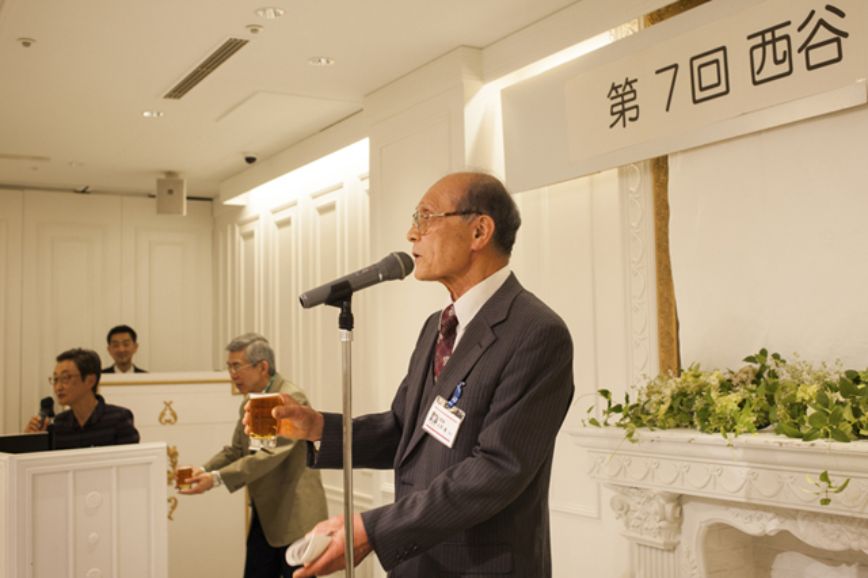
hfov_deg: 54.5
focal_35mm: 35
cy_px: 289
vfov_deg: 37.8
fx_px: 843
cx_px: 434
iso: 320
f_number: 5.6
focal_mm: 35
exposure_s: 1/100
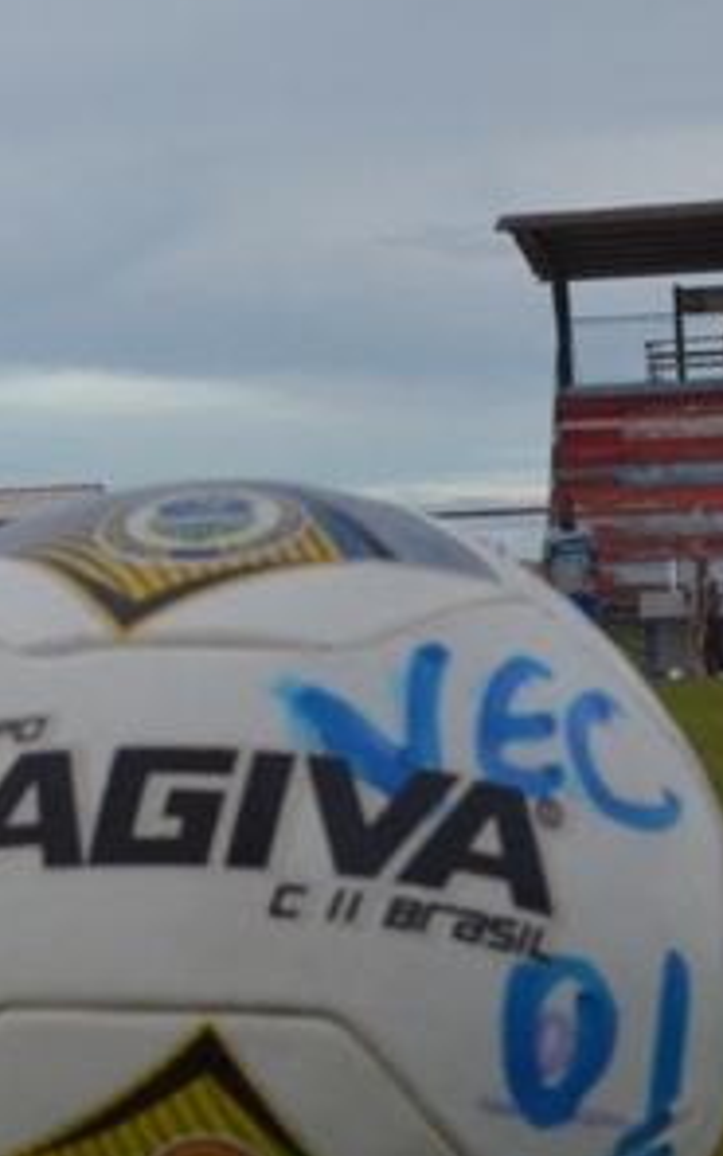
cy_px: 709
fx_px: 2711
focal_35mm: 86
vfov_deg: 24.0
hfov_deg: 15.2
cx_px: 363
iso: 800
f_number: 9
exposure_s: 1/50
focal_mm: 26
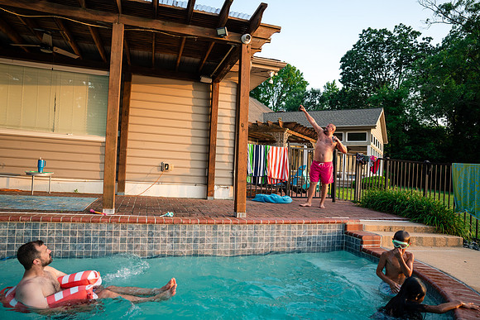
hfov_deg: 73.7
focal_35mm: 24
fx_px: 320
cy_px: 160
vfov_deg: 53.2
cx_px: 240
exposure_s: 1/800
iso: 400
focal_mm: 24
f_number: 2.8
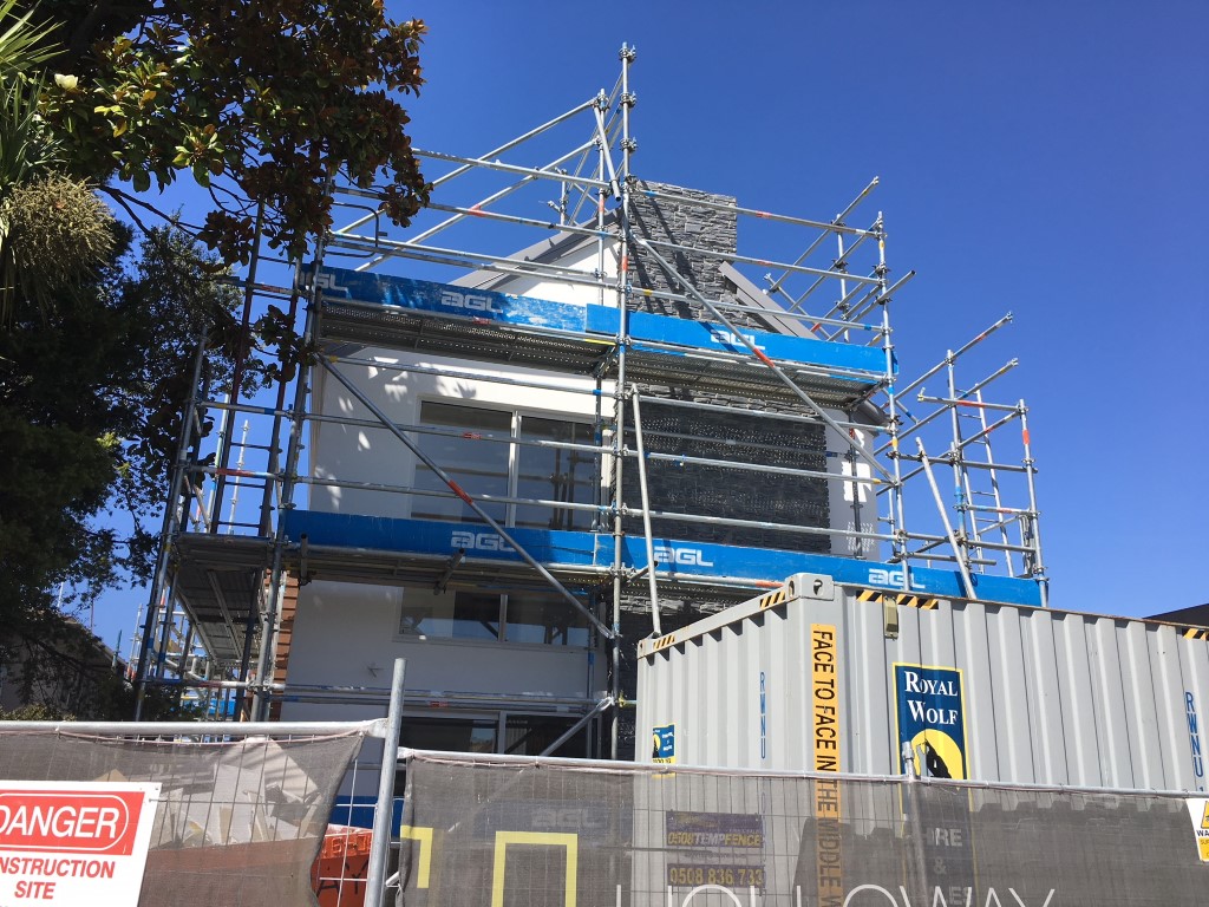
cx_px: 604
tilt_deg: +18.9
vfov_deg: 48.2
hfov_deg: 61.7
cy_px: 454
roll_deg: -2.1
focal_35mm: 29
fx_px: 1013
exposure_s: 1/1425
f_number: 2.2
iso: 25
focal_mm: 4.15
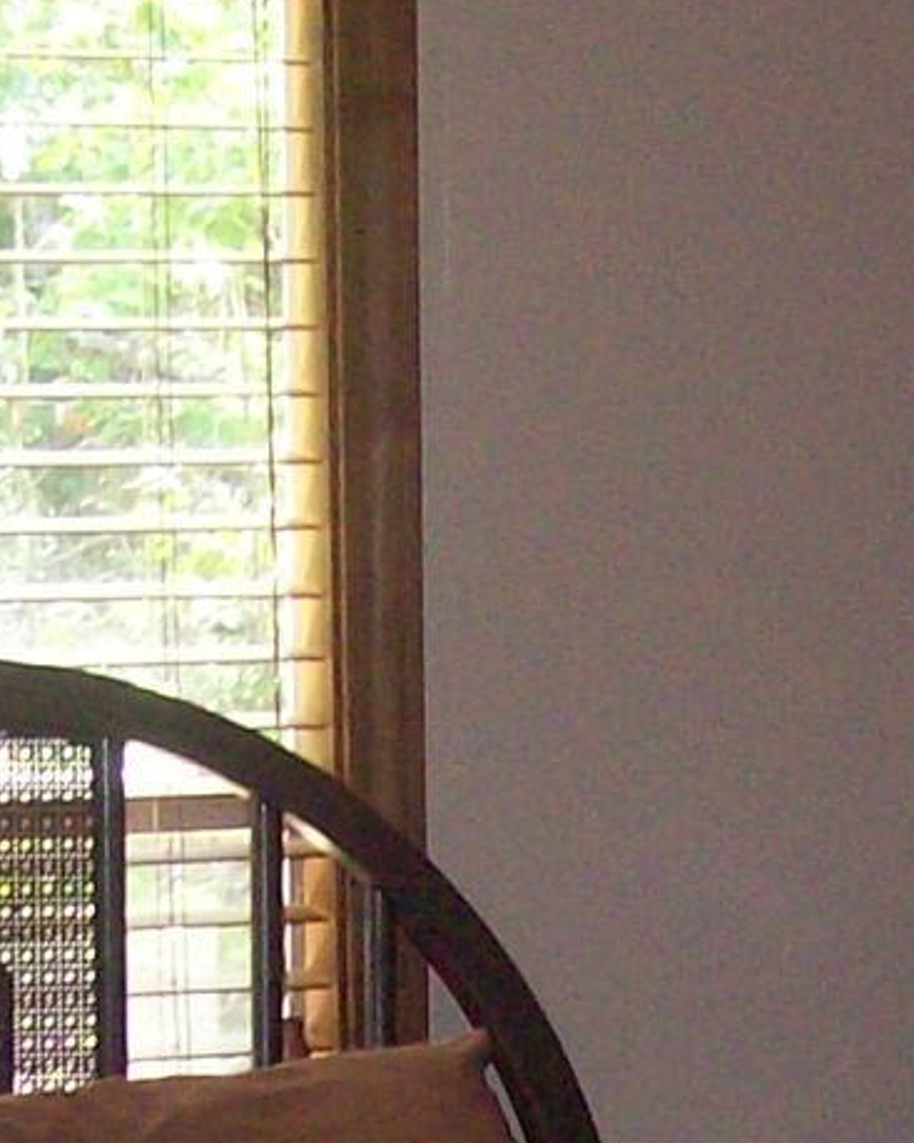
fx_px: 5175
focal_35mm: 153
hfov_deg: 10.1
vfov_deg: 12.0
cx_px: 692
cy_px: 1698
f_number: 2.7
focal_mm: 6
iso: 140
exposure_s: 1/64
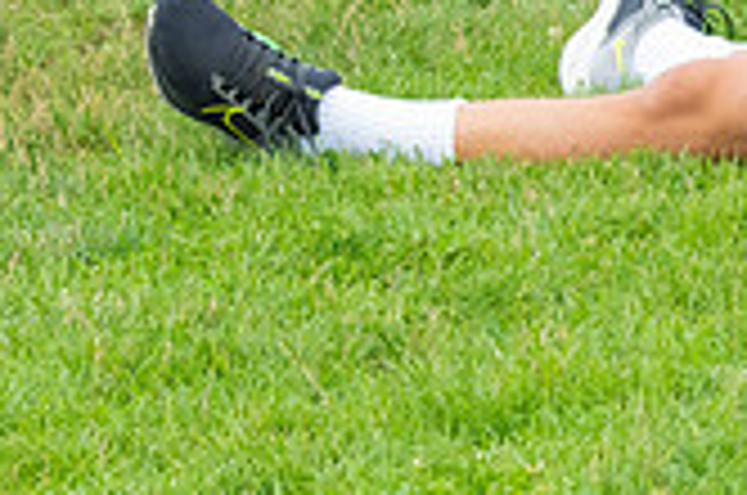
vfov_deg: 2.6
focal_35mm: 536
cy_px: 171
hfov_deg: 3.8
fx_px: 11101
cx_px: 1287
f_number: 5.6
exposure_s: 1/1000
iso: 1250
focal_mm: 102
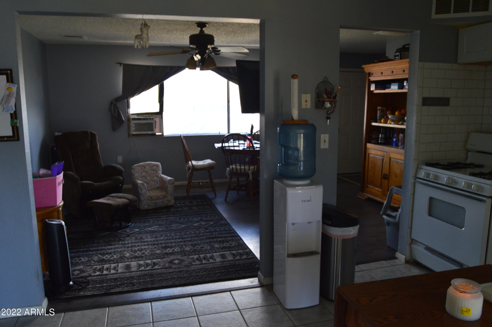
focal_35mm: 27
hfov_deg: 67.4
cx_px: 246
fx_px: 369
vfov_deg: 47.8
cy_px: 164
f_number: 6.3
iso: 800
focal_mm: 18
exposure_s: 1/60
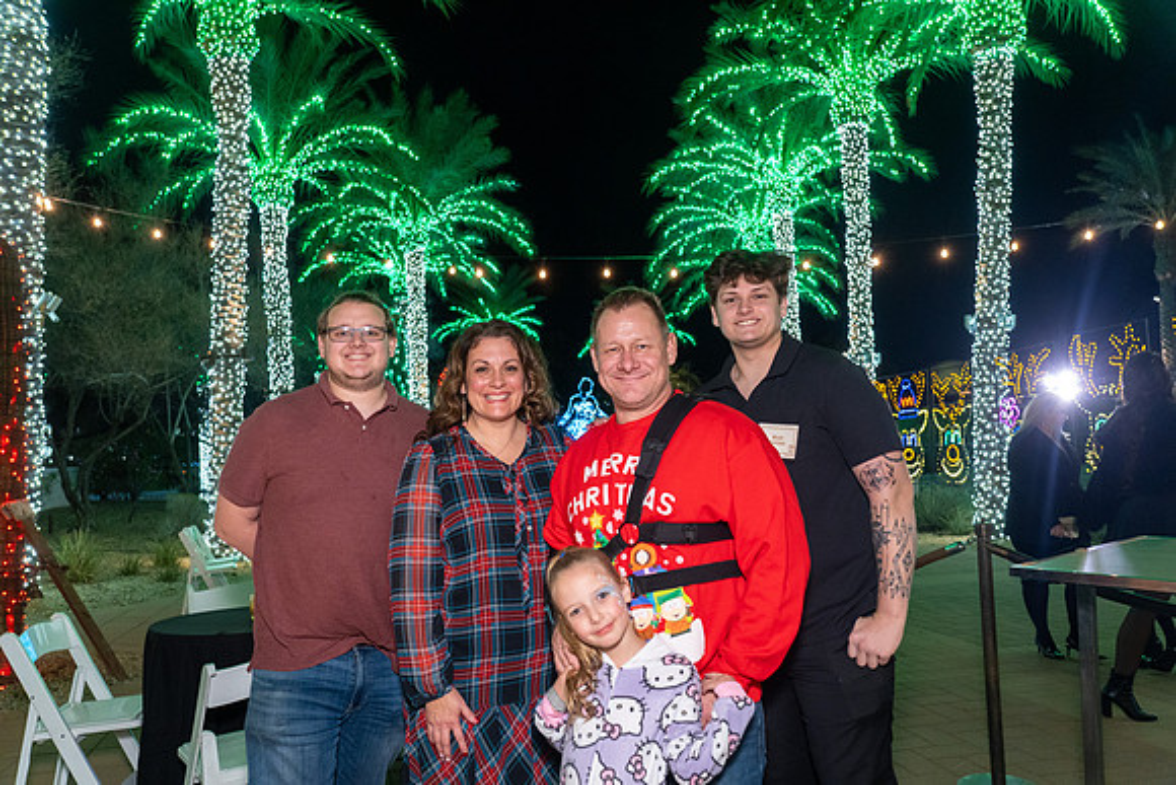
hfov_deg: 67.4
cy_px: 392
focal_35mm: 27
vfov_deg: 48.0
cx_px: 588
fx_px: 882
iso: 3200
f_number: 4
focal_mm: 27
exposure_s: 1/50
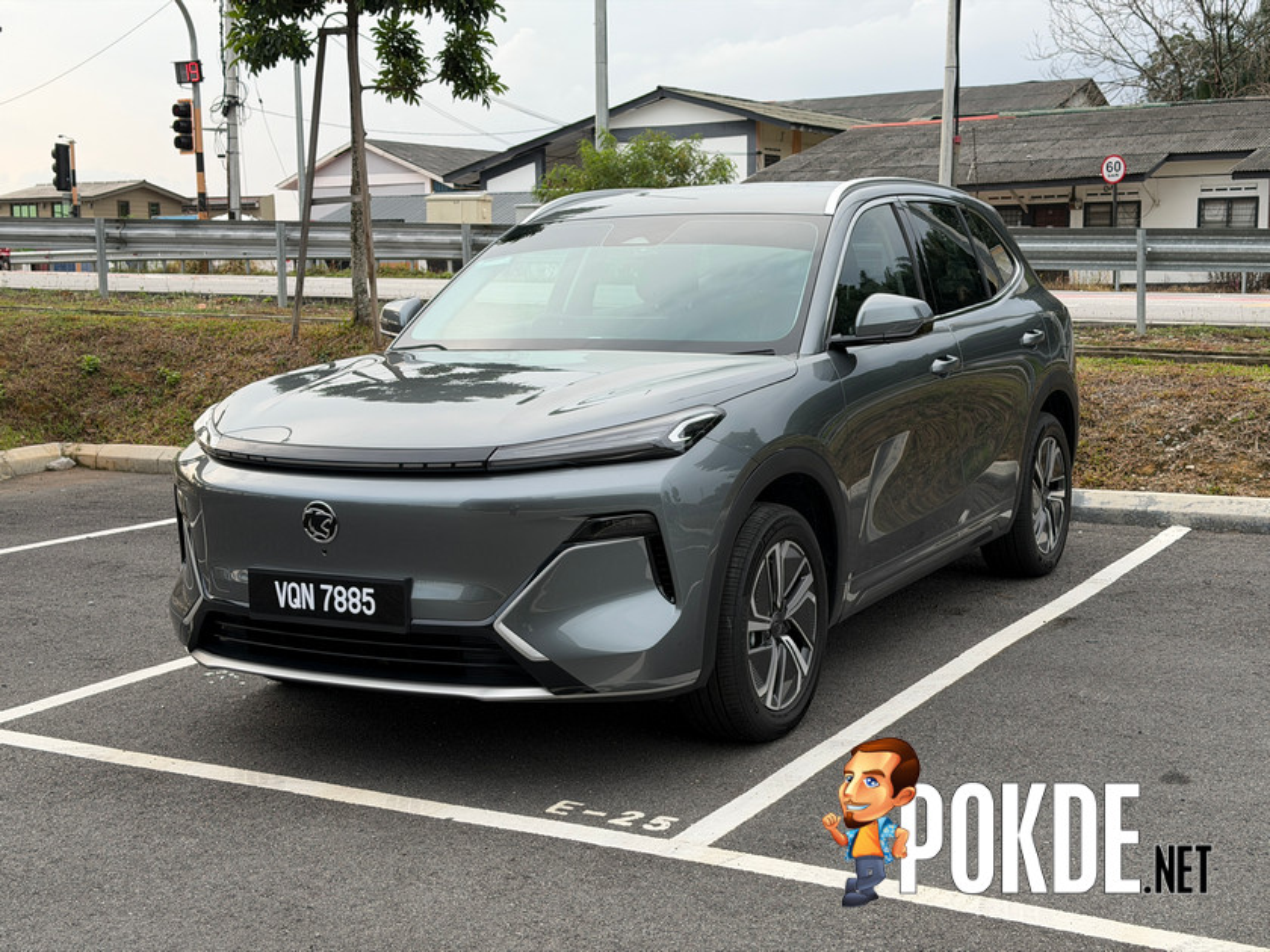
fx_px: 1761
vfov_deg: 30.3
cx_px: 635
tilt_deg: -7.5
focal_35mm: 48
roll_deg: -0.5
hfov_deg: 39.7
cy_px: 476
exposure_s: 1/641
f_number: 1.78
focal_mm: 6.76
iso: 64
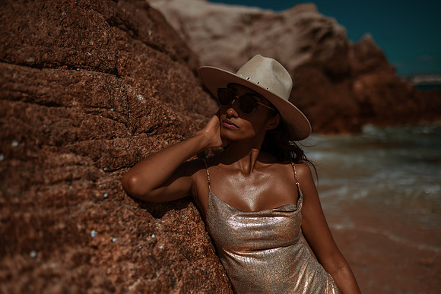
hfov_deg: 54.4
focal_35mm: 35
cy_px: 147
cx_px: 220
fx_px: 429
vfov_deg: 37.9
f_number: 1.8
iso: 31
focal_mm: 35
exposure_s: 1/8000
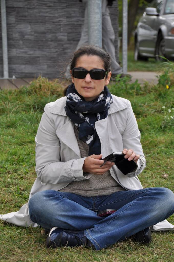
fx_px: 1199
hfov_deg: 8.3
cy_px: 131
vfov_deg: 12.5
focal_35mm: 165
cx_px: 87
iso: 200
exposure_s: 1/320
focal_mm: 110
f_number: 5.3
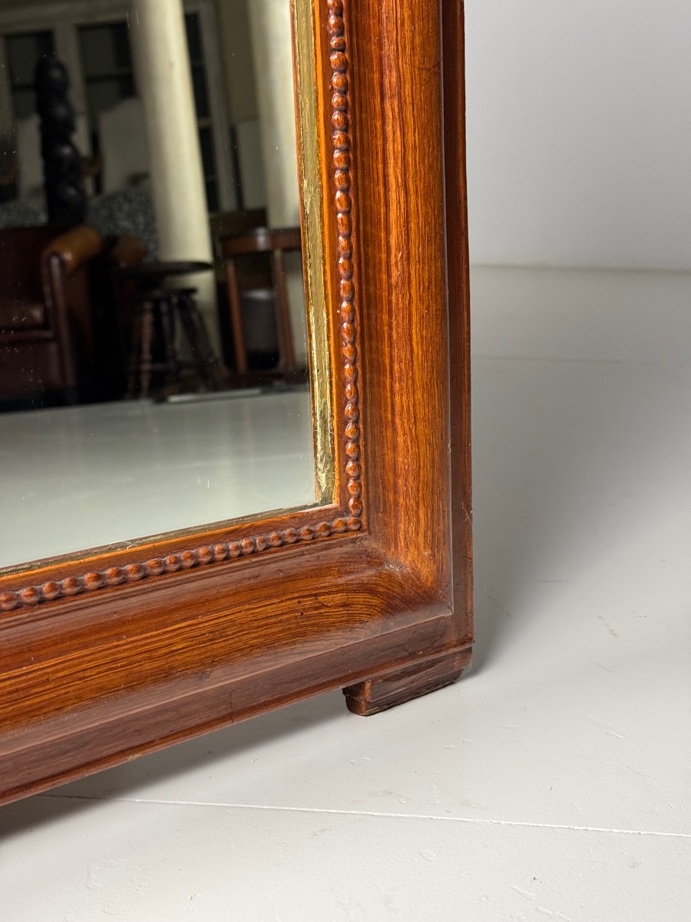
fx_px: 1278
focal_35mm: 48
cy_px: 461
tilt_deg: -18.5
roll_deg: -3.2
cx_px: 346
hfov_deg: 30.3
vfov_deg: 39.7
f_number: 1.78
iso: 125
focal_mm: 6.76
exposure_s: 1/50
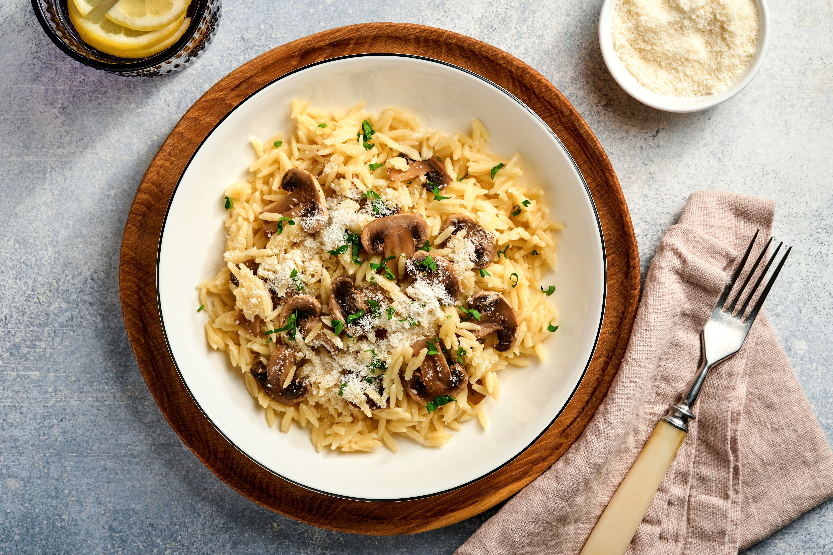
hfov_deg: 22.6
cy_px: 278
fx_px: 2082
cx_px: 416
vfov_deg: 15.2
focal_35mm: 90
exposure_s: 1/160
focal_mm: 60
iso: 160
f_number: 11
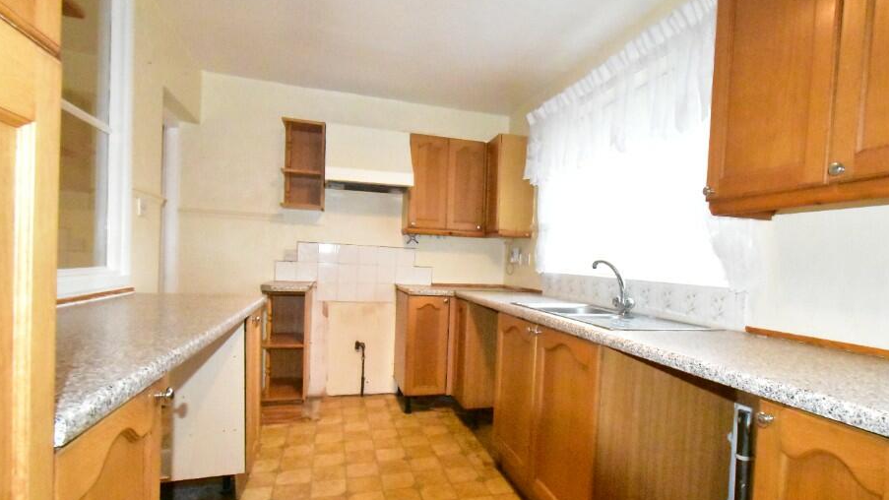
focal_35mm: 20
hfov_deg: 87.6
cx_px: 482
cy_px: 282
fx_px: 462
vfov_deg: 56.7
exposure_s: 1/200
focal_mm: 11
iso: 25600
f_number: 11
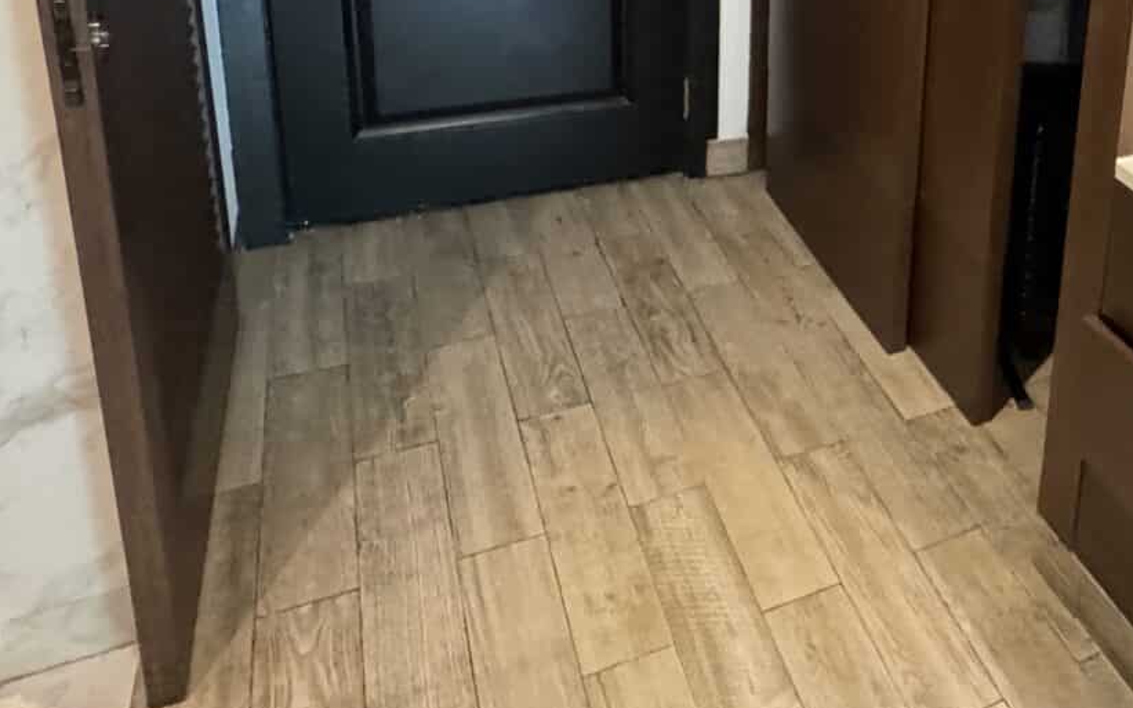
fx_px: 1142
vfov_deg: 31.5
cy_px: -22
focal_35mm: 37
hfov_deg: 46.5
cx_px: 1058
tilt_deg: -15.5
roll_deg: -4.7
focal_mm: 2.22
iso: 1250
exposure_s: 1/60
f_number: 2.2
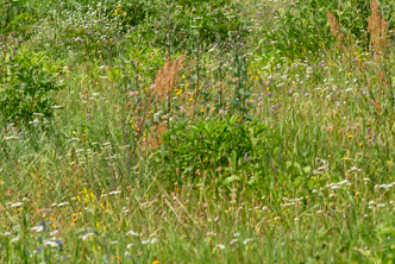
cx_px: 621
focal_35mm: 462
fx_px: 5073
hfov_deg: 4.4
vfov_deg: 3.0
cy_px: -368
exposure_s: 1/400
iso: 100
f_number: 8
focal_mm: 96
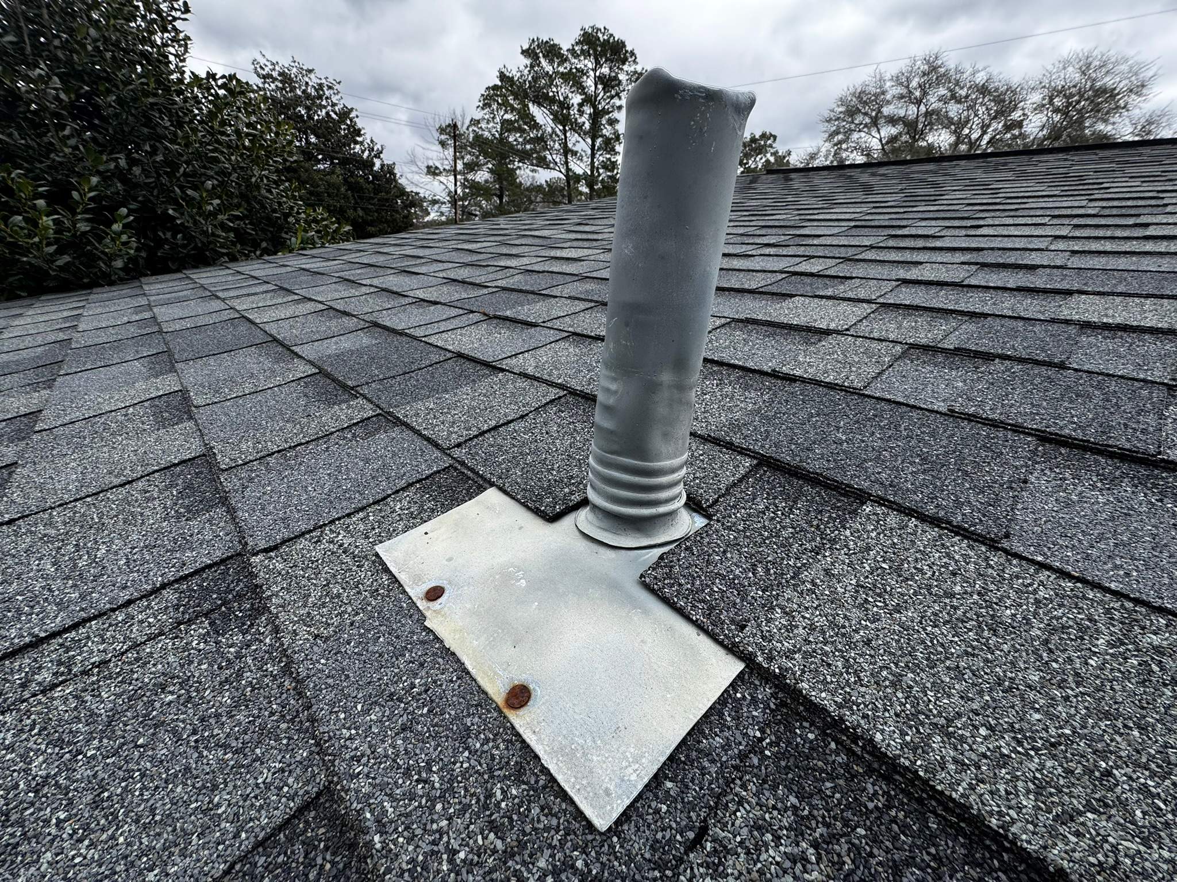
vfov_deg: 85.7
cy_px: 441
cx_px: 588
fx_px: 476
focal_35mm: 14
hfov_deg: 102.1
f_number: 2.2
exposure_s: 1/605
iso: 40
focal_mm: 2.22
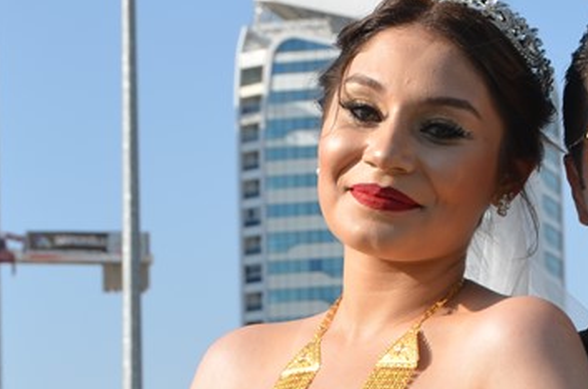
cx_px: 457
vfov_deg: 6.9
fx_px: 3193
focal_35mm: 196
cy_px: 385
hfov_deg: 10.5
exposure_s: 1/250
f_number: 8
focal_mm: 42
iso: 110
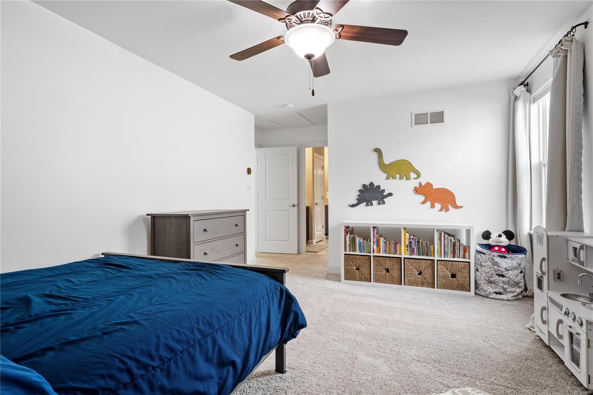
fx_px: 296
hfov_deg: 90.0
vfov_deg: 67.4
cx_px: 296
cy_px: 198
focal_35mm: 18
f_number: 8
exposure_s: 1/20
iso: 400
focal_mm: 9
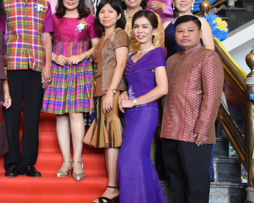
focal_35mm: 74
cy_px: 90
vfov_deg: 20.7
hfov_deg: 25.3
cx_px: 57
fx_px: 556
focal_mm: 26
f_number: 3.8
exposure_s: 1/60
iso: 1100
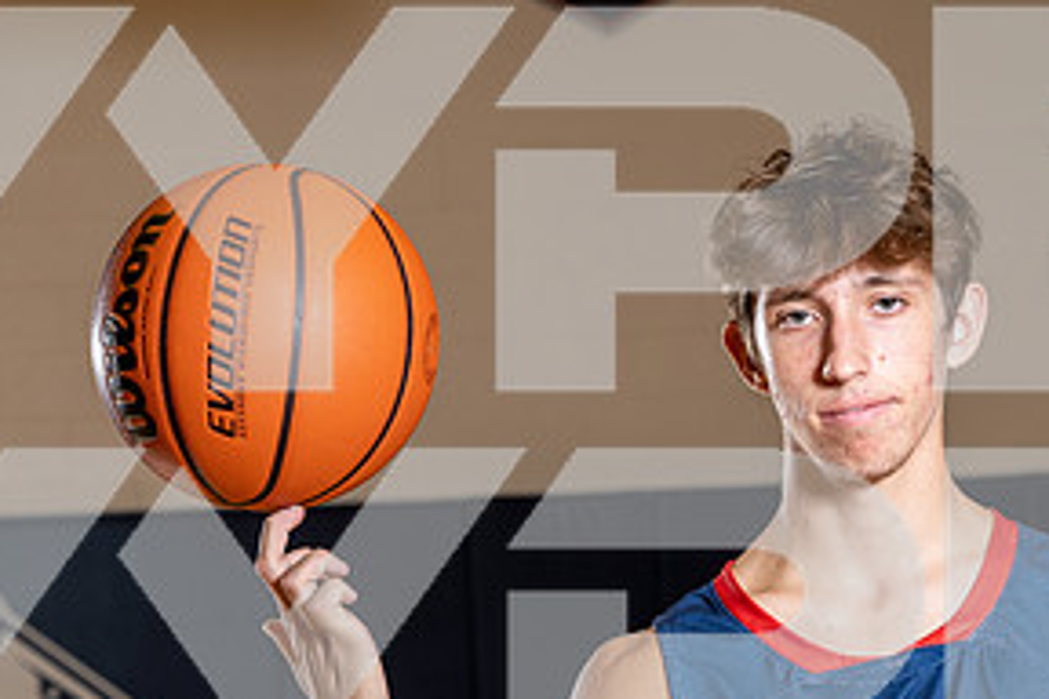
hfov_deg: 14.5
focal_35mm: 141
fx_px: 4108
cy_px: 643
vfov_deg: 9.7
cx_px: 437
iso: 640
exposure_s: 1/250
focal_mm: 70
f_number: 5.6
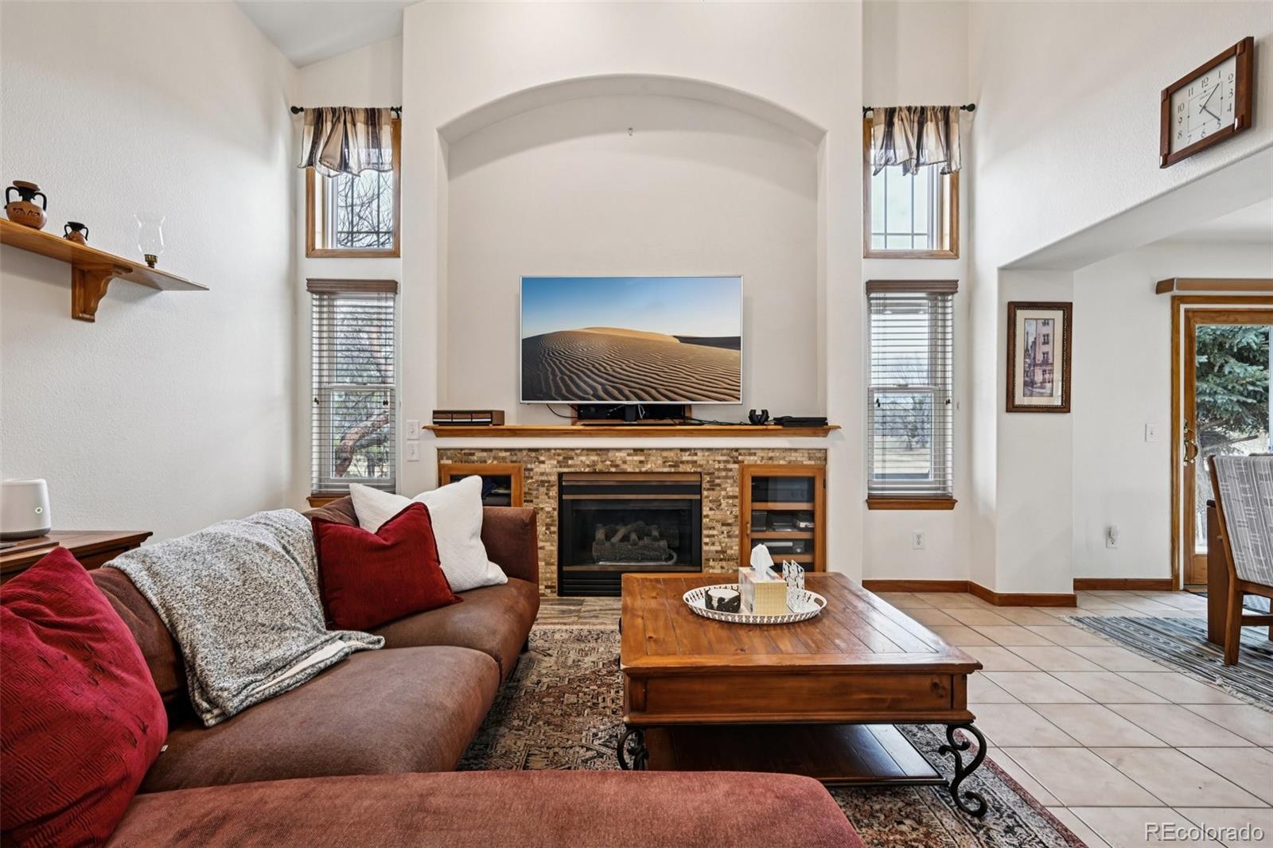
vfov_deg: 75.5
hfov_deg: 98.6
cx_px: 636
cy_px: 424
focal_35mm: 16
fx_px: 548
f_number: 11
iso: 400
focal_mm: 15.5
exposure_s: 1/10
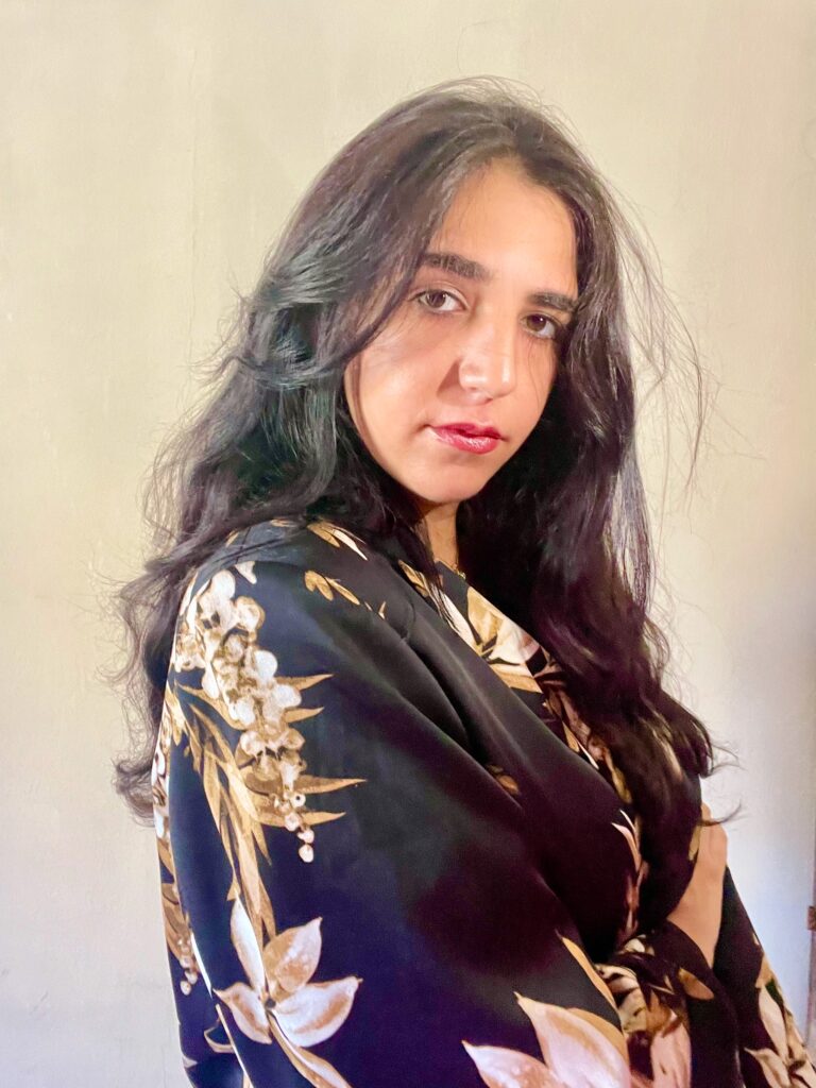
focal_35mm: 30
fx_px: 943
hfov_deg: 46.8
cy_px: 544
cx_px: 408
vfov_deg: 60.0
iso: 400
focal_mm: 2.71
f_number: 2.2
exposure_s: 1/46
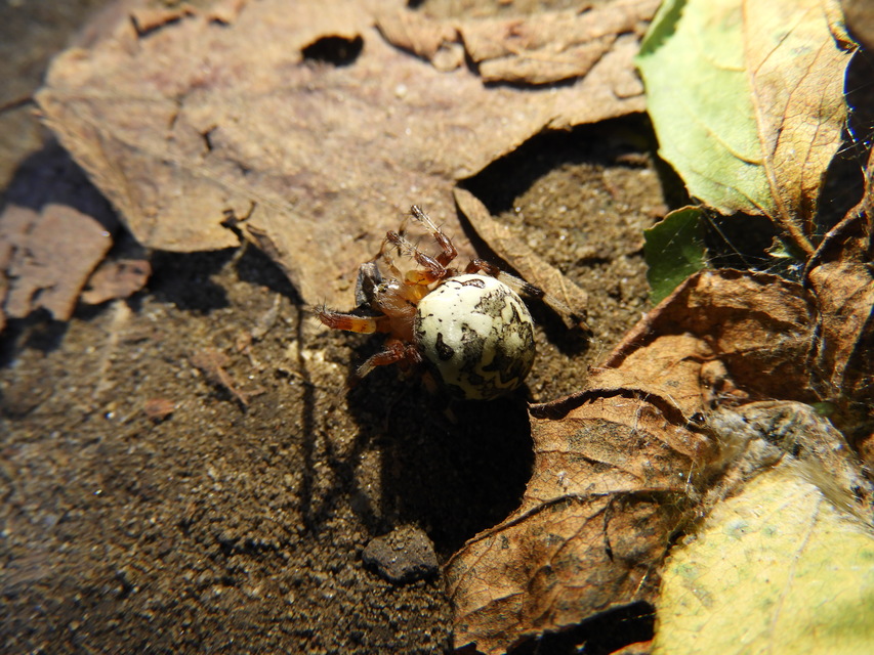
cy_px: 328
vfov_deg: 46.8
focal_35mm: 30
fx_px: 758
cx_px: 437
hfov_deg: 60.0
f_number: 3.5
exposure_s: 1/50
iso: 100
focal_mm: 5.4
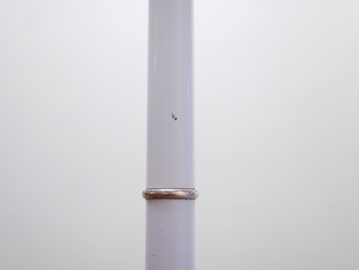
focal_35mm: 44
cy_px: 135
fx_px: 456
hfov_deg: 42.9
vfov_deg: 32.9
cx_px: 180
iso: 3200
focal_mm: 22
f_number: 4.9
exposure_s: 1/30
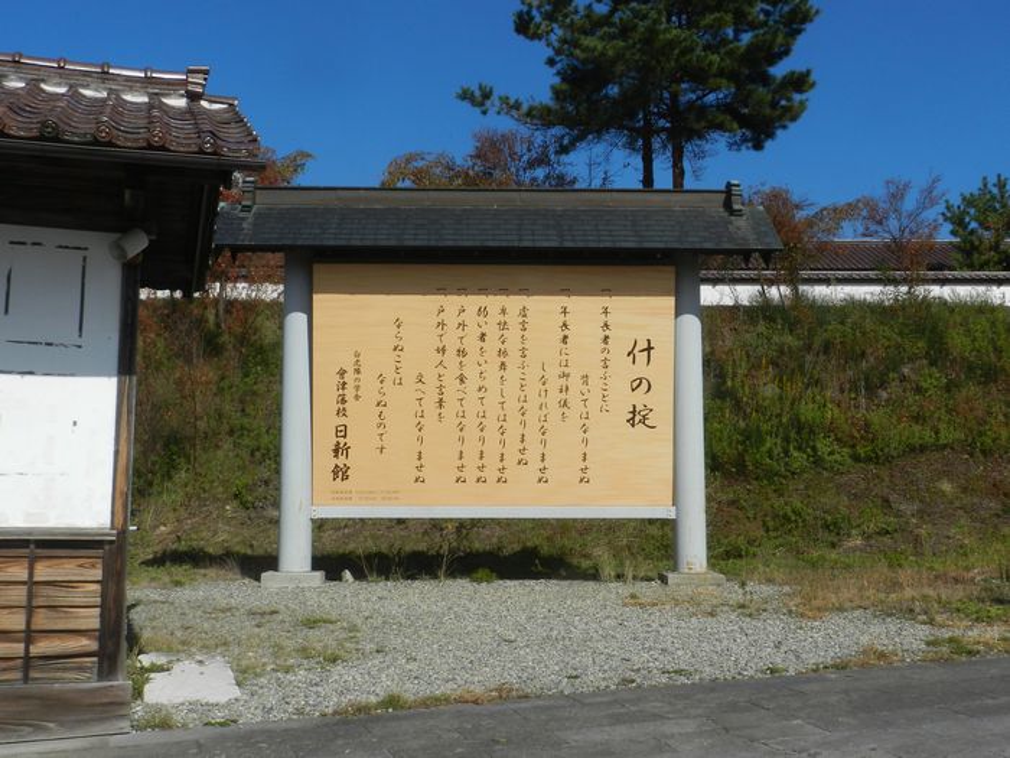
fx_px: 1109
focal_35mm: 38
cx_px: 505
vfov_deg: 37.7
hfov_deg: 49.0
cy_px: 379
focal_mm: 6.7
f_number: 6.3
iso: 160
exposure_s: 1/1000
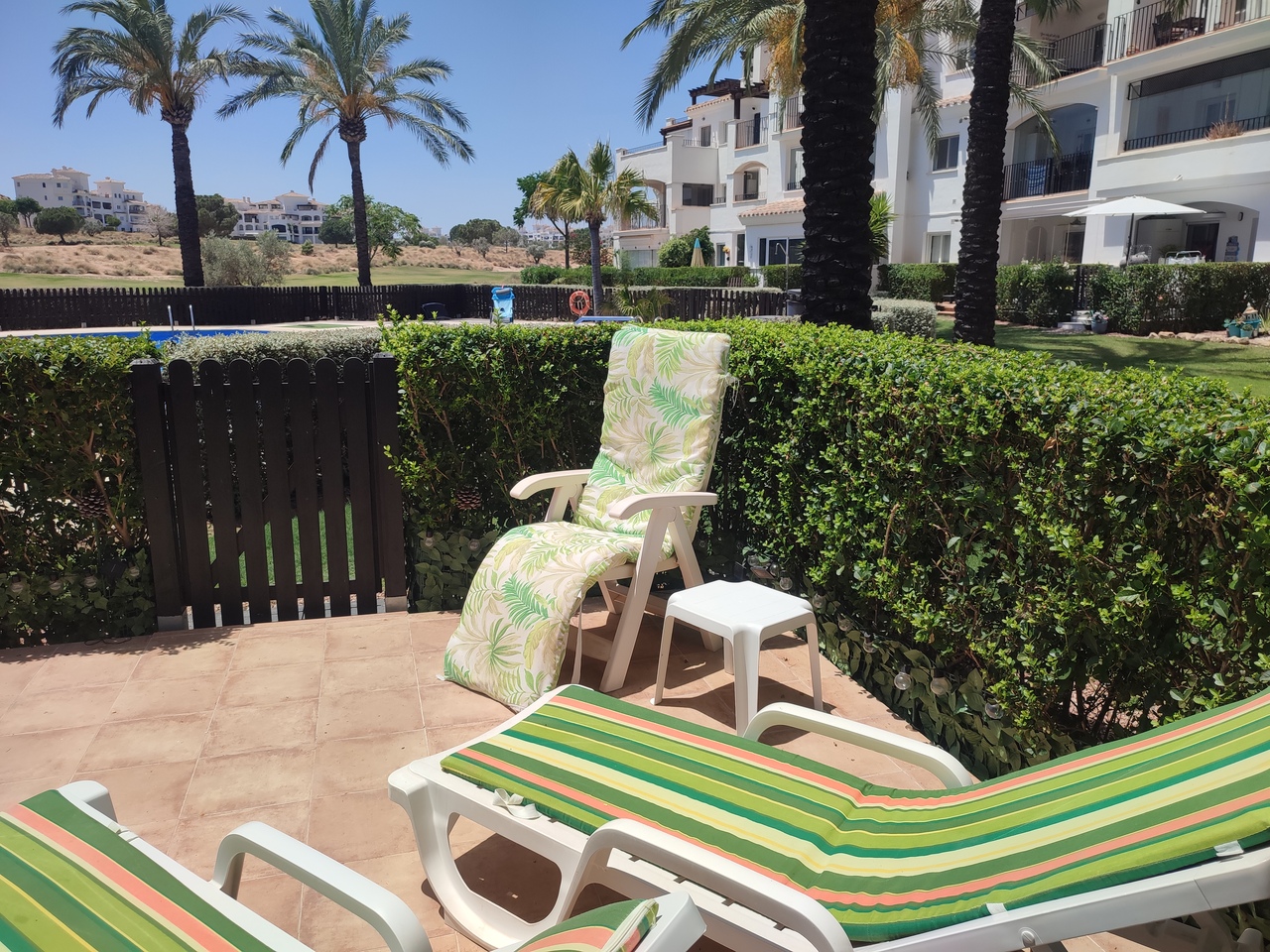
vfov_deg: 54.9
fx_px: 917
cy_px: 476
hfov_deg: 69.4
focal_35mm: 25
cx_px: 635
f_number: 1.9
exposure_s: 1/1014
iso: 50
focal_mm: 6.04
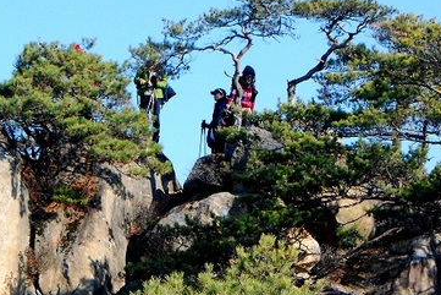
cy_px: 149
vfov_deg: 9.2
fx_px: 1826
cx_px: 183
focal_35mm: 149
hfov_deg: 13.8
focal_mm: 56
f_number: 16
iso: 1600
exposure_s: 1/640
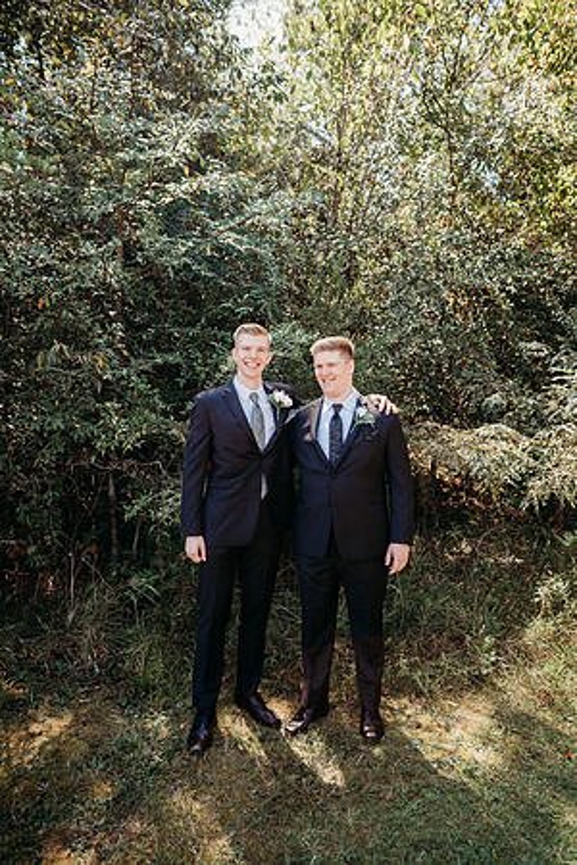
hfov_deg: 53.1
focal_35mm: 24
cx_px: 288
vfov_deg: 73.7
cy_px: 432
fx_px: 577
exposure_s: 1/400
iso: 125
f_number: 2.8
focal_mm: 24
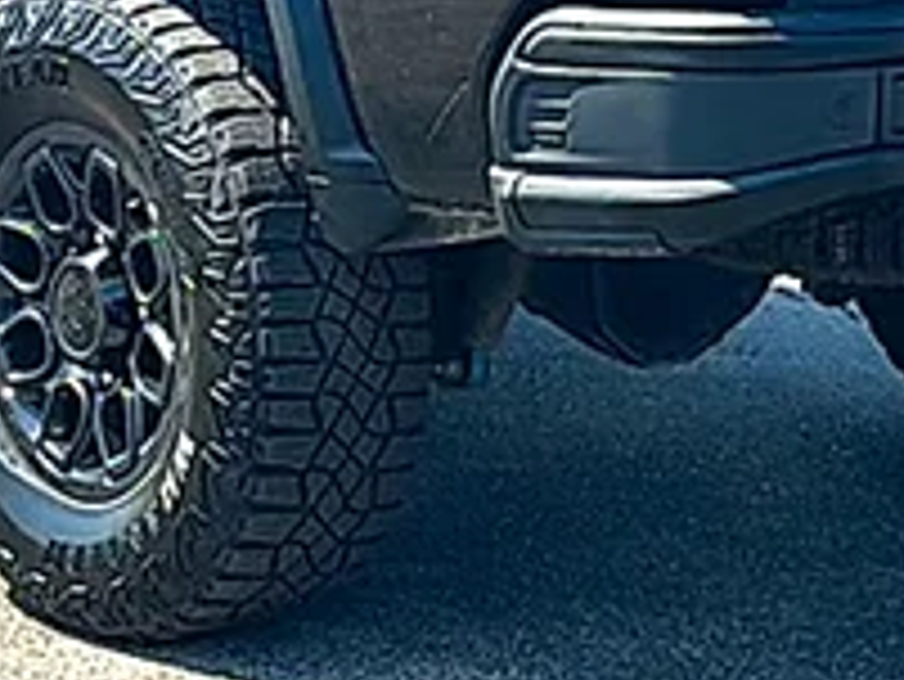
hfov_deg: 15.2
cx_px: 301
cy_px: -214
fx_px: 3371
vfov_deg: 11.2
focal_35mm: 129
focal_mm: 6.86
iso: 80
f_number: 1.78
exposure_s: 1/2674
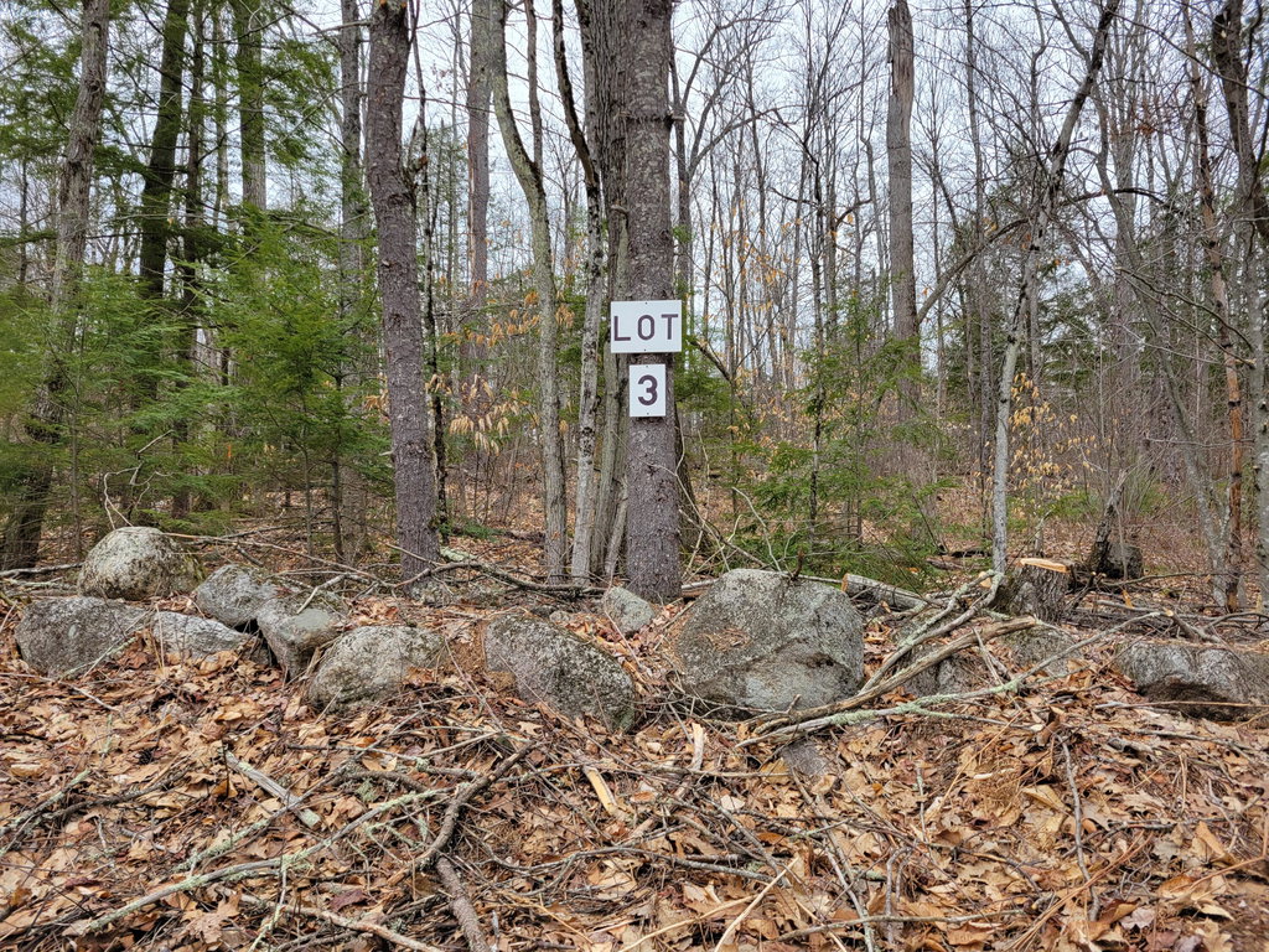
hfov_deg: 67.3
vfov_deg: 53.1
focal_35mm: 26
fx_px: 953
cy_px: 476
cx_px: 634
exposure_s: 1/229
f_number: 1.8
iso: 40
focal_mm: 5.4
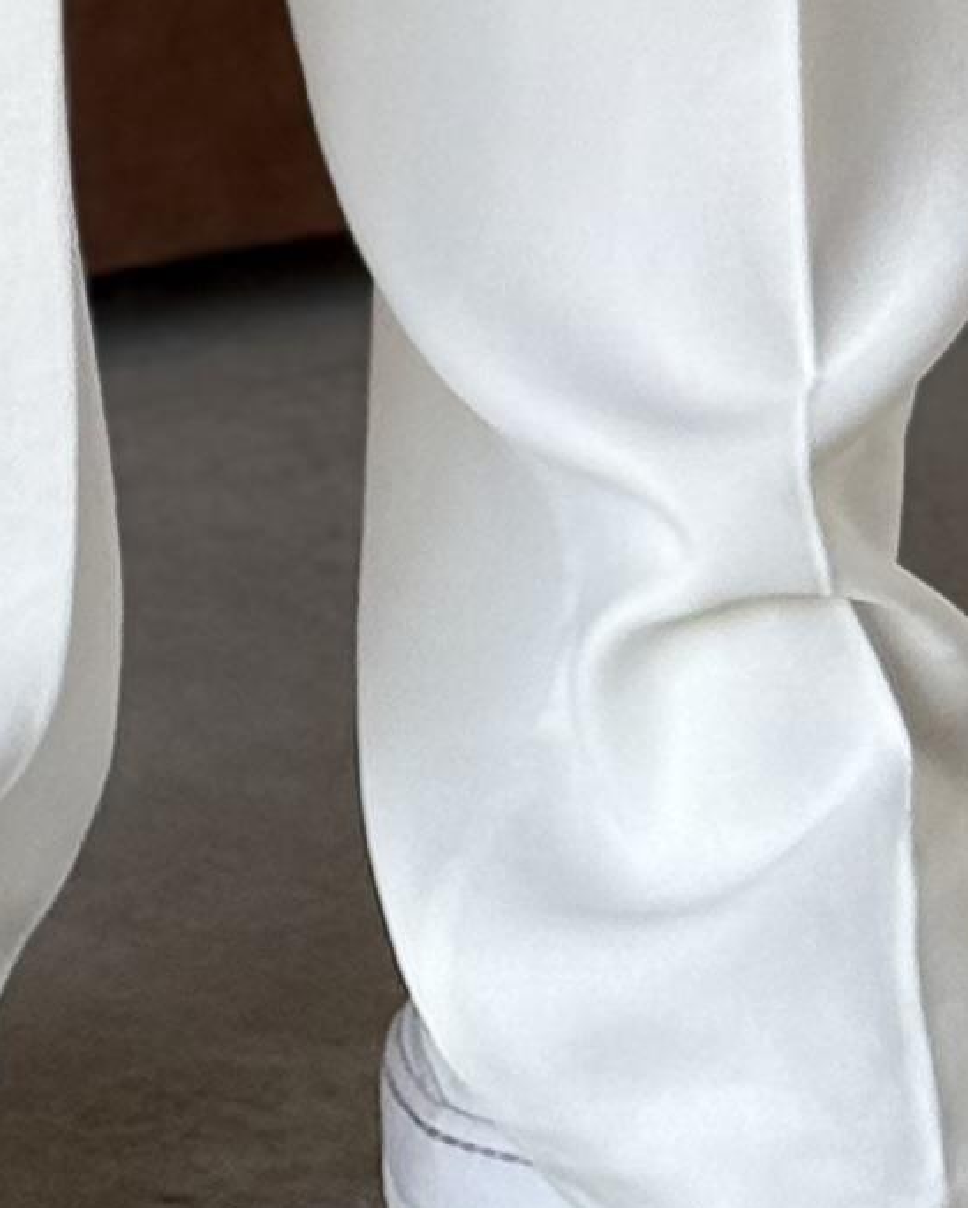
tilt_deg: -3.0
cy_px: -1823
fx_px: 9875
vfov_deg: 6.6
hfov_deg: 5.6
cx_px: 265
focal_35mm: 276
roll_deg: -0.4
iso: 100
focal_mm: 6.76
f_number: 1.78
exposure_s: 1/80
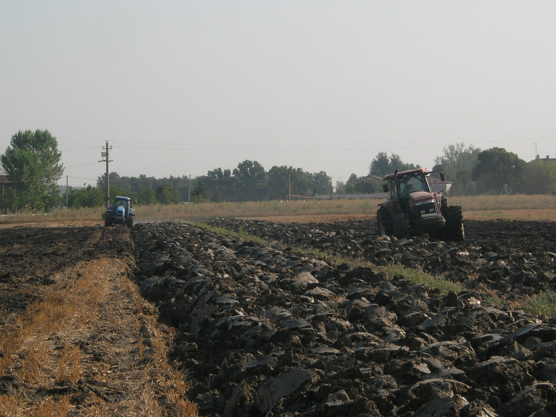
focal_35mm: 128
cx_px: 260
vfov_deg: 11.6
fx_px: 2056
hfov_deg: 15.4
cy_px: 225
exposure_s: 1/234
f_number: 7.8
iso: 64
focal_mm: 21.3
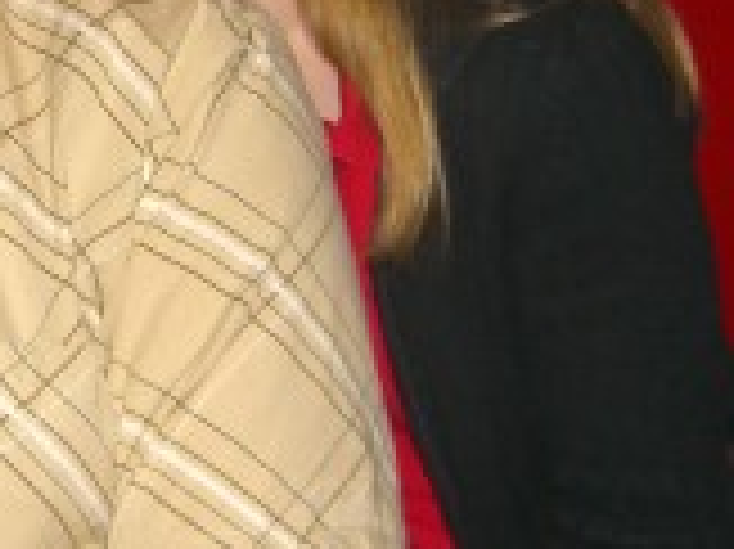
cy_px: 122
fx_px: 2966
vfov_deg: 10.6
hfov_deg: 13.9
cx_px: 18
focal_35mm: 140
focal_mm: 7.9
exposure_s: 1/60
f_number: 2.8
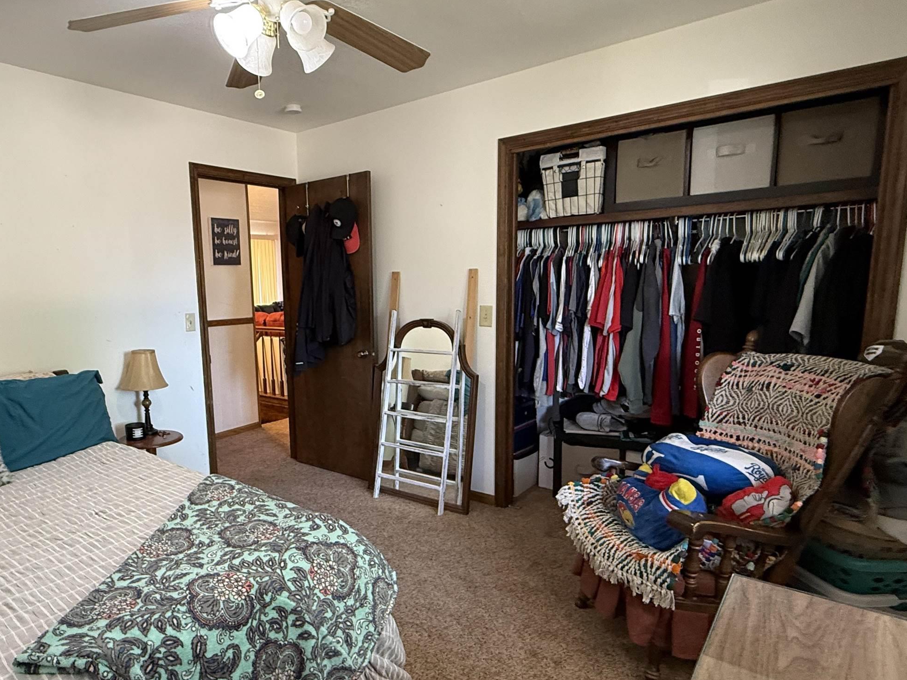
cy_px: 368
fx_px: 576
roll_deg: +1.9
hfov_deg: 75.4
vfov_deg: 61.0
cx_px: 354
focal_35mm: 22
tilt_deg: -7.9
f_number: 2.2
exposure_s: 1/60
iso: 320
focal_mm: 2.22
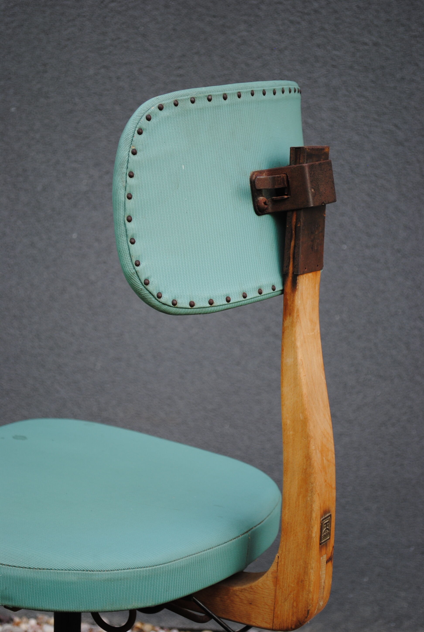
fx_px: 1450
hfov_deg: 16.6
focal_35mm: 82
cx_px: 212
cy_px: 316
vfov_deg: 24.6
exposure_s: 1/125
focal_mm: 55
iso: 140
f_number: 5.6
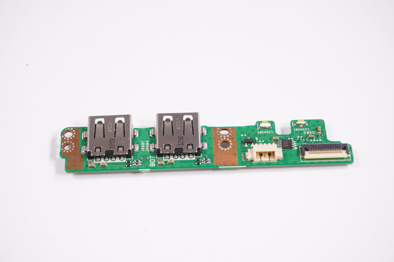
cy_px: 131
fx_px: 722
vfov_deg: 20.6
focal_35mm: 66
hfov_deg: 30.5
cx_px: 197
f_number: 5.6
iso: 400
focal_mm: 44
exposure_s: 1/250
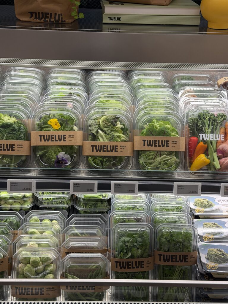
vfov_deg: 39.7
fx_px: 422
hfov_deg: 30.3
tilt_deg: -25.8
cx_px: 114
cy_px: 152
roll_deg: -3.0
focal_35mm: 48
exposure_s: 1/200
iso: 100
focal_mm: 6.76
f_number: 1.78
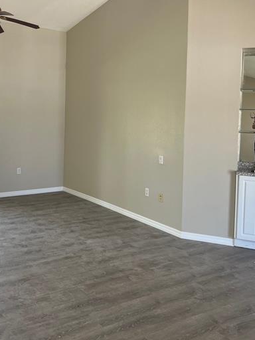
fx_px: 383
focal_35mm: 39
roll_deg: -1.0
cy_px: 122
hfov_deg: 36.5
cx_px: 90
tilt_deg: -0.5
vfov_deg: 47.3
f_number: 1.5
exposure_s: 1/120
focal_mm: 5.7
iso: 100
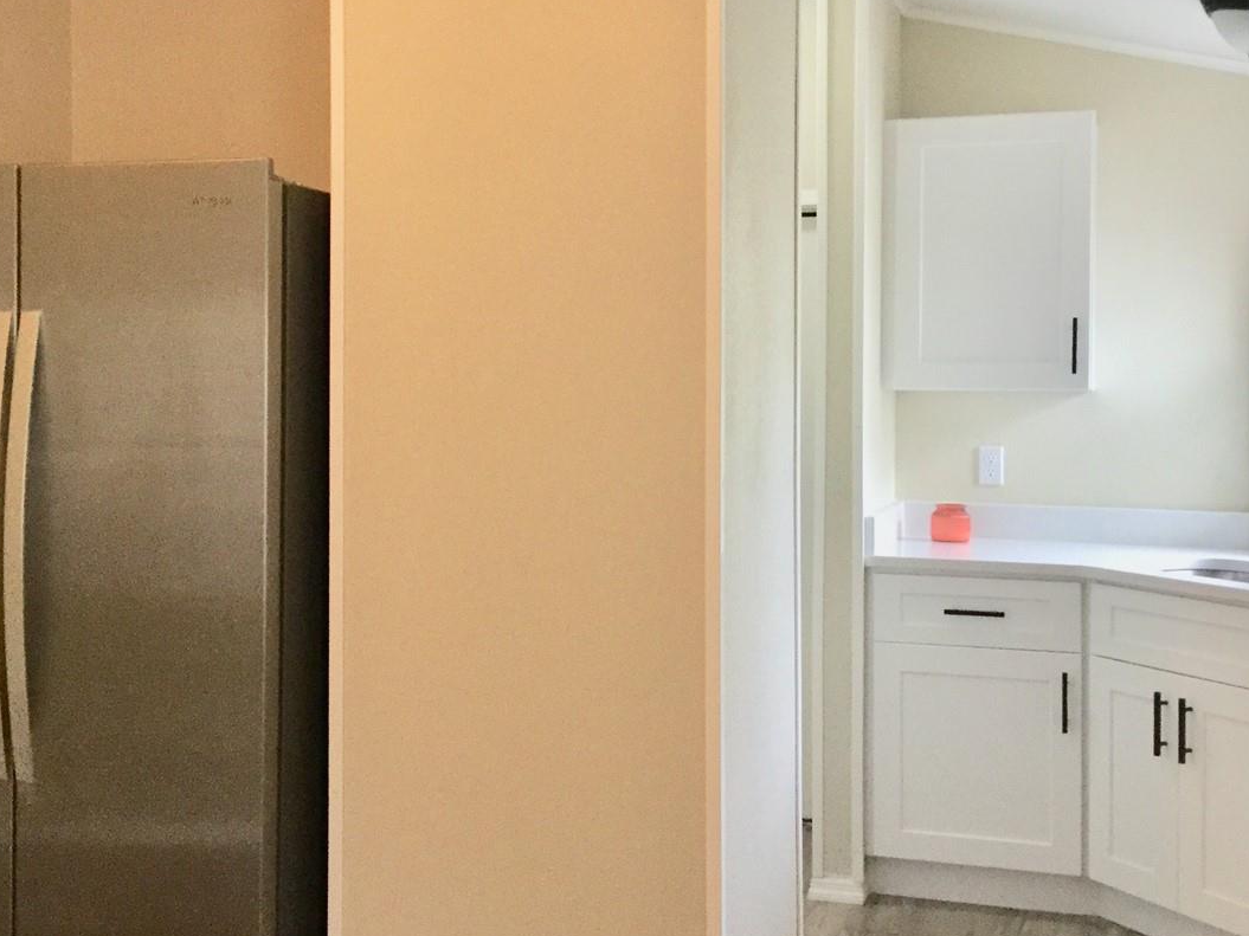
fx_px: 1696
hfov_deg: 40.4
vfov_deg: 30.8
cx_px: 572
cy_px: 394
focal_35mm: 47
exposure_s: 1/30
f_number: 2.4
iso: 125
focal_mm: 3.3
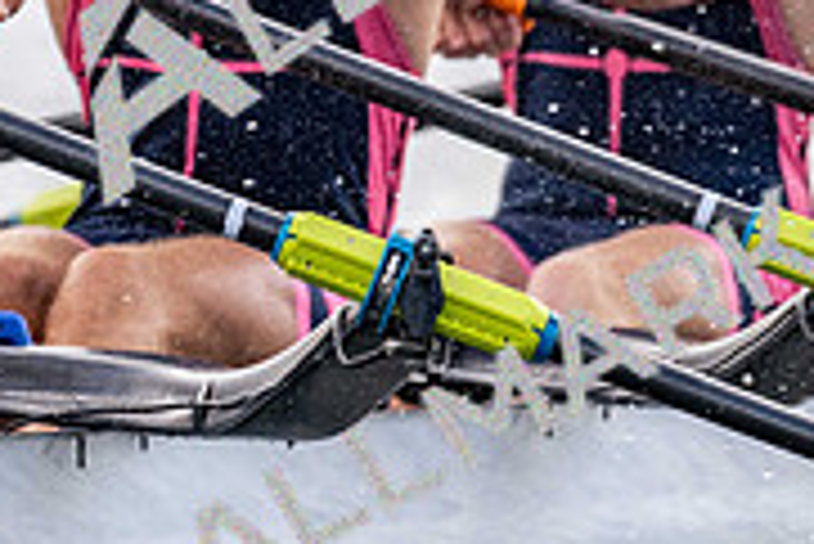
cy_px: -223
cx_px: -306
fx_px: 28987
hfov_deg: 1.6
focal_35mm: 1281
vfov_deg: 1.1
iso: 560
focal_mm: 400
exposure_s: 1/2500
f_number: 4.5
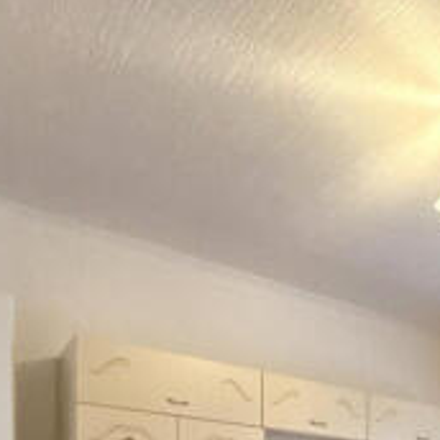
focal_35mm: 42
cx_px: 569
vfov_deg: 31.9
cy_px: 551
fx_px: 604
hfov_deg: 31.2
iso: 320
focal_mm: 2.22
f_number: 2.2
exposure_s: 1/50
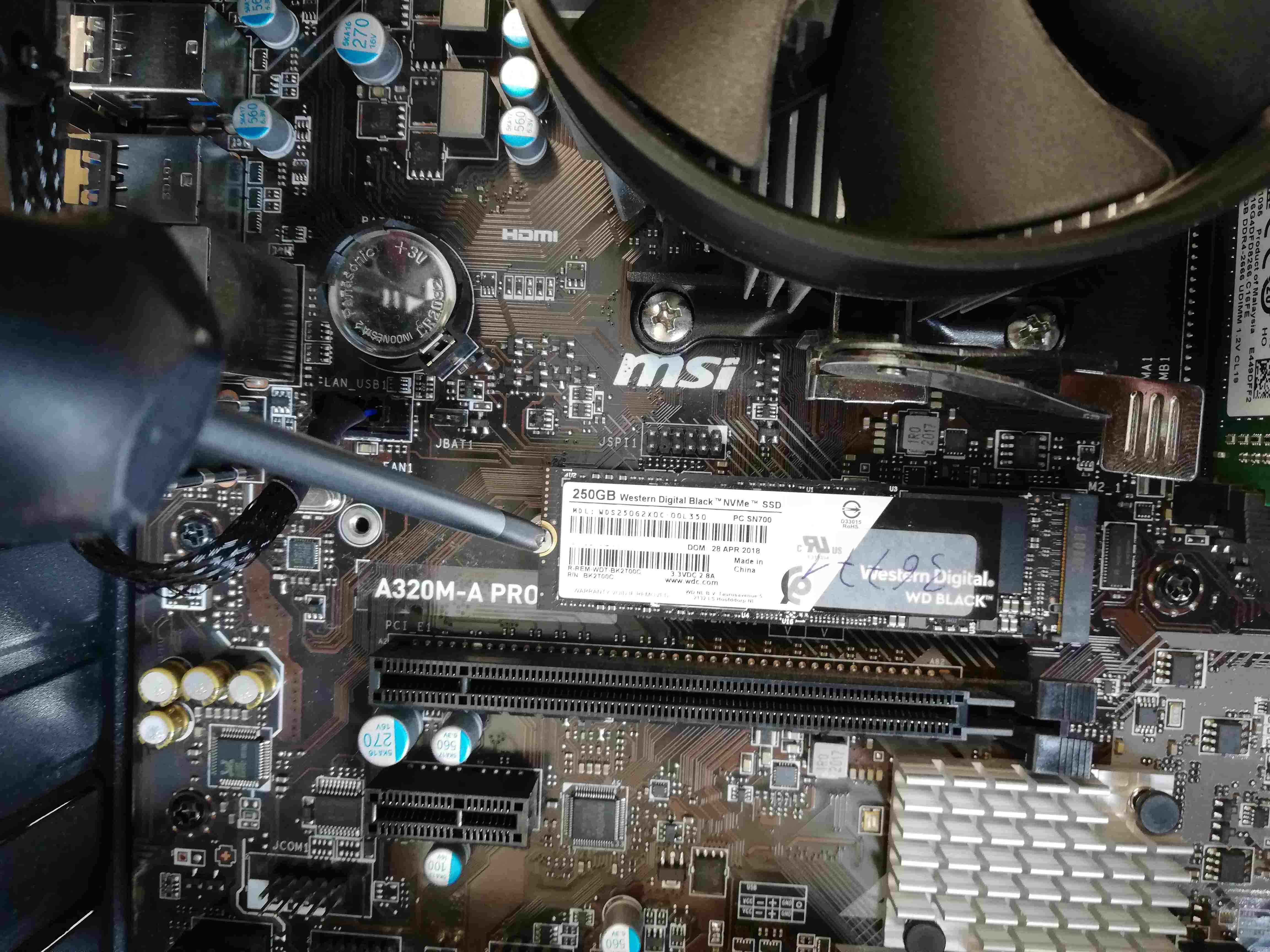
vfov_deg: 53.1
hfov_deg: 67.3
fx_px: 954
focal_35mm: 26
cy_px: 476
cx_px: 635
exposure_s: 1/33.3
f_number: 2.2
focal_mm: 3.81
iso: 250
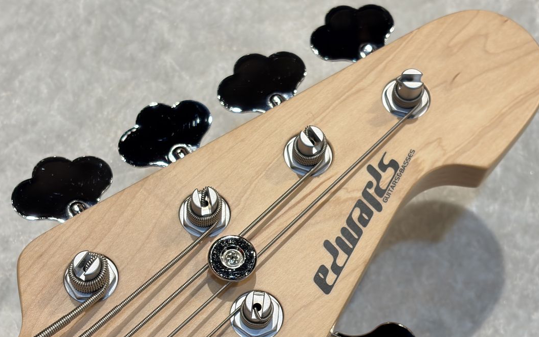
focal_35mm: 67
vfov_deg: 19.4
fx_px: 984
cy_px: 211
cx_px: 274
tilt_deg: -60.3
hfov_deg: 30.6
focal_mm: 5.96
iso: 64
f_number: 1.6
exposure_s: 1/60
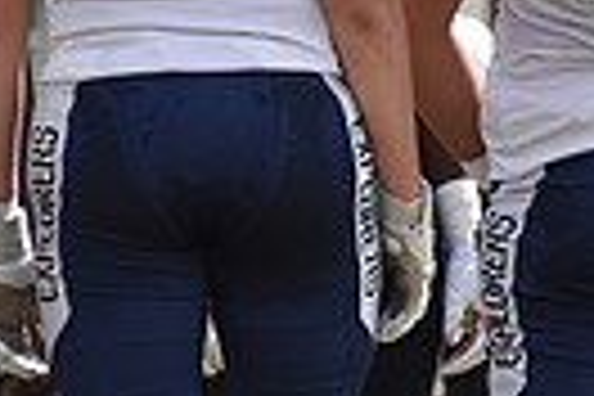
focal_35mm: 1250
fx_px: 20623
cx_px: 342
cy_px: 142
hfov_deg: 1.7
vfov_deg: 1.1
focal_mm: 190
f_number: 5.3
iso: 400
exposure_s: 1/1600
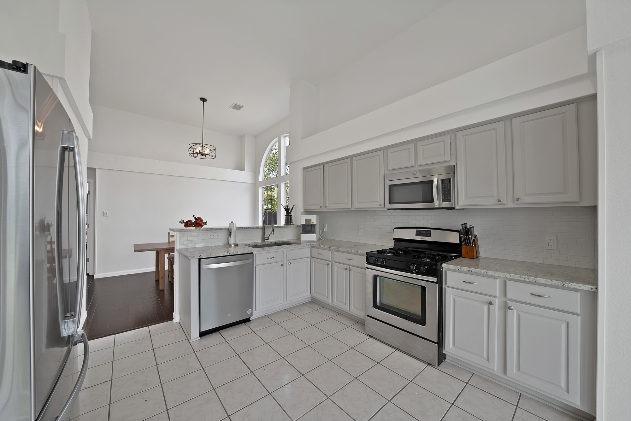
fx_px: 210
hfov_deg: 112.6
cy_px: 210
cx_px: 316
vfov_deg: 90.1
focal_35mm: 12
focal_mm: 12
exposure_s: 1/13
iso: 640
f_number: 9
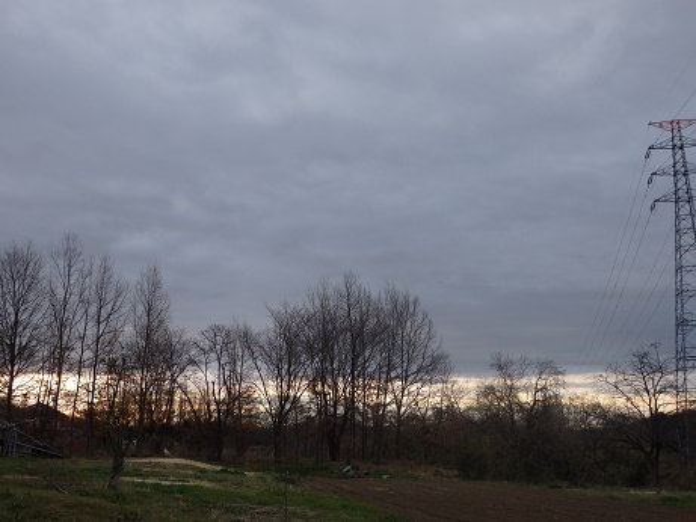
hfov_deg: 50.1
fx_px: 744
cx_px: 348
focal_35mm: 37
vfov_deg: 38.7
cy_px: 261
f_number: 3.6
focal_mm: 6.6
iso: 100
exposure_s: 1/160
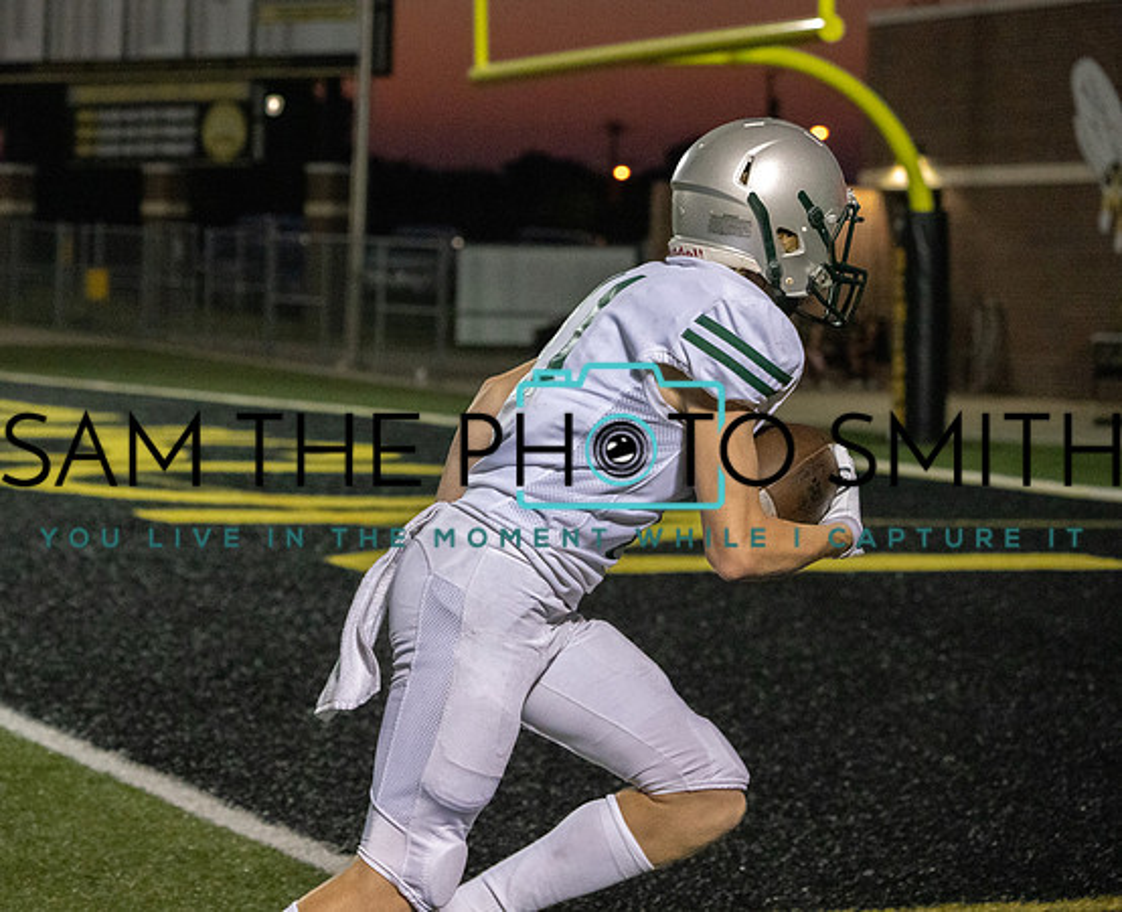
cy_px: 459
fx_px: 3925
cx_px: 444
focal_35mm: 117
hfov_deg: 16.3
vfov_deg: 13.2
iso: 20000
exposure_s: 1/1000
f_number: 5.6
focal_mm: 100
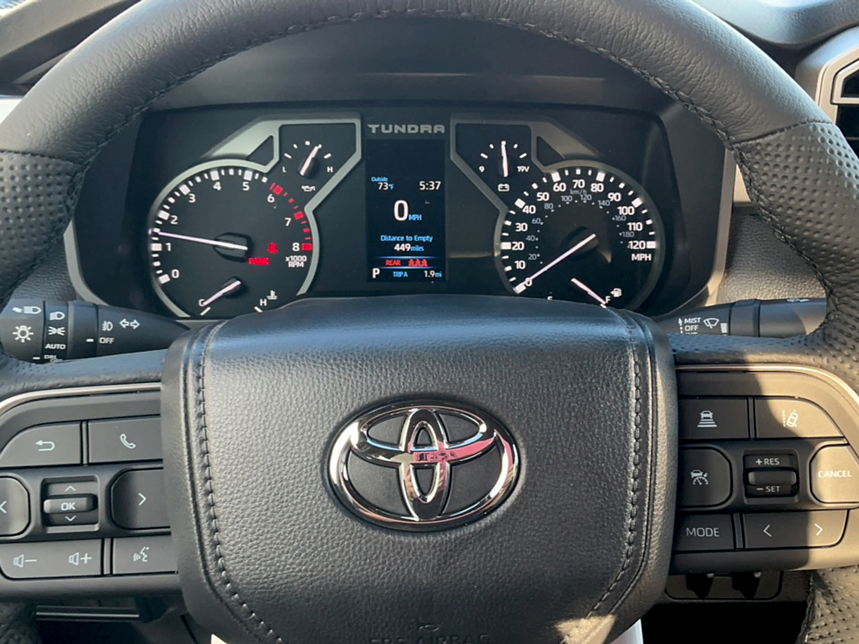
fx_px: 744
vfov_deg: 46.8
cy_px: 322
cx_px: 430
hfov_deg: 60.0
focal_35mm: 30
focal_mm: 3
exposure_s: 1/60
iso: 80
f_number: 1.8
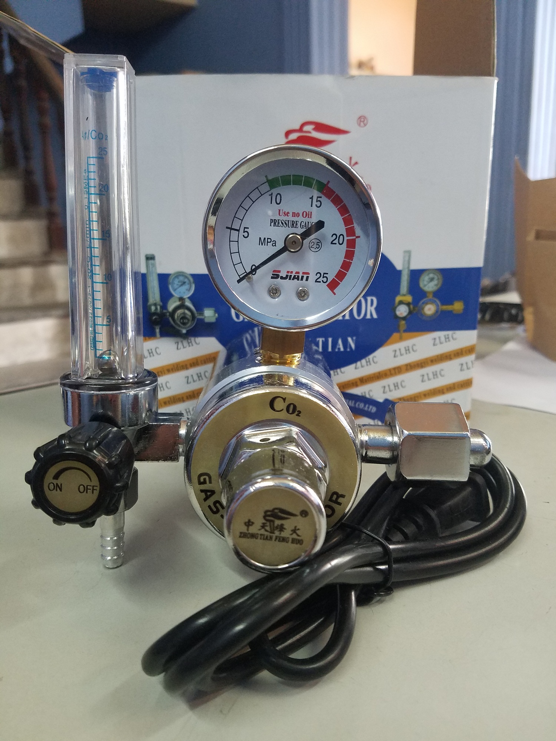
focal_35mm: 26
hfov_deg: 53.1
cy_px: 370
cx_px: 278
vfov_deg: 67.3
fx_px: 557
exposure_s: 1/25
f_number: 1.7
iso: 200
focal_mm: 4.2
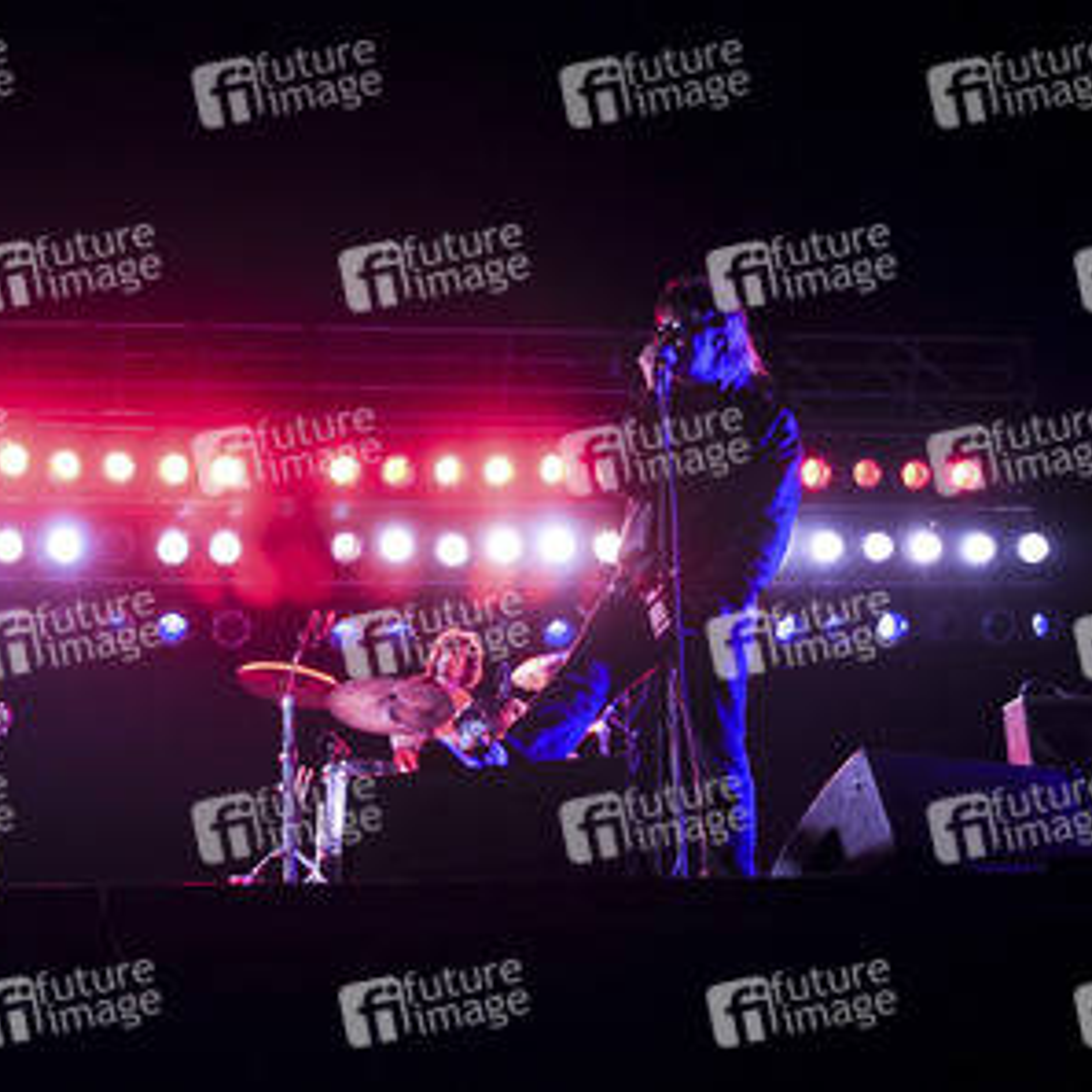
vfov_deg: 34.7
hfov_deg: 34.2
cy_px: 544
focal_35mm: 49
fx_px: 1749
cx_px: 335
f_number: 2.8
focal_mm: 38
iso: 1600
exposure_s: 1/200
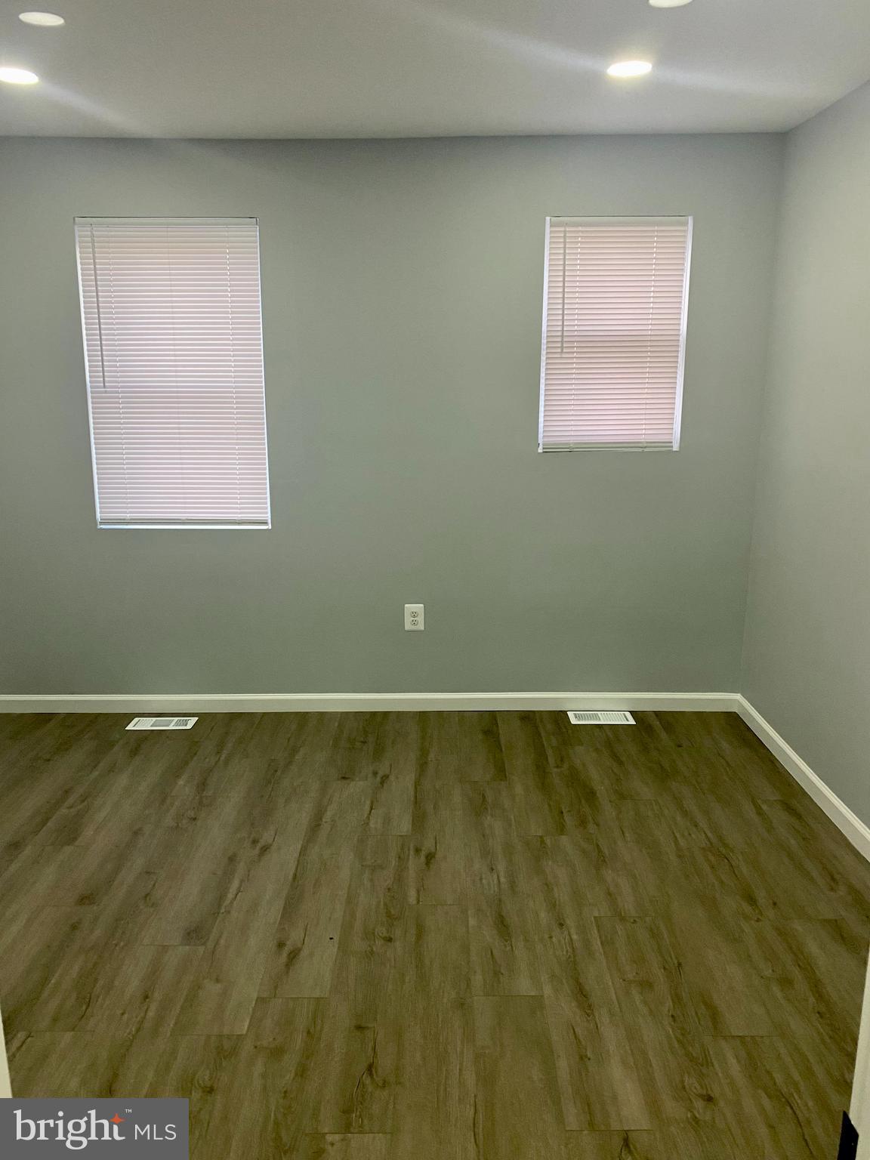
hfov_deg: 53.1
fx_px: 871
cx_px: 435
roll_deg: +0.1
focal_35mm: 26
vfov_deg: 67.3
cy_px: 580
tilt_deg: -12.9
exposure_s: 1/60
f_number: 1.8
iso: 160
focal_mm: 4.25
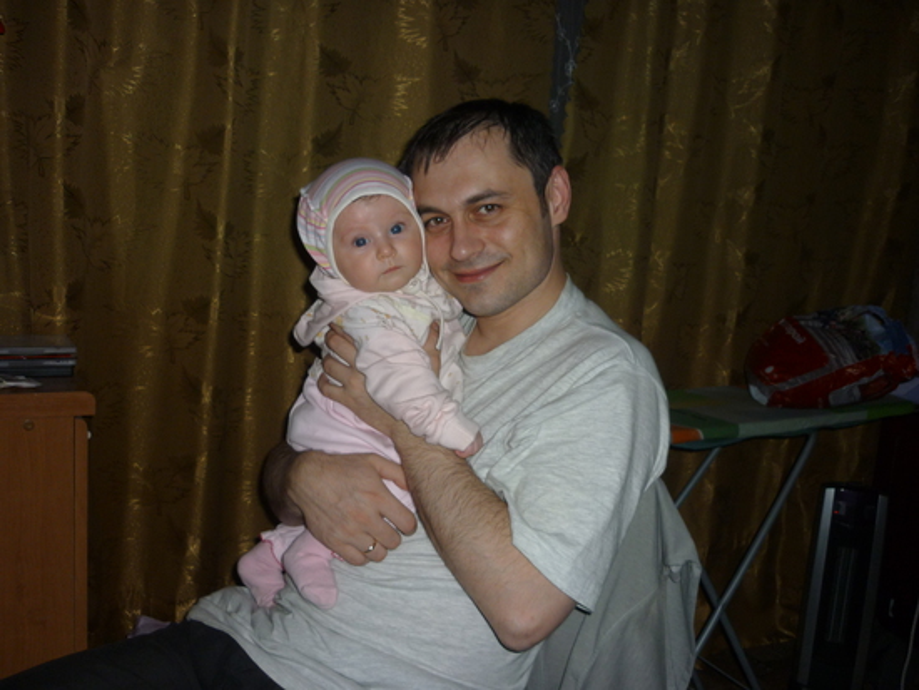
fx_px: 876
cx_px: 460
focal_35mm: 33
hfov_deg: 55.3
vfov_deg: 43.0
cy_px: 345
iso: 100
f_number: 2.8
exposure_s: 1/125
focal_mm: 5.5
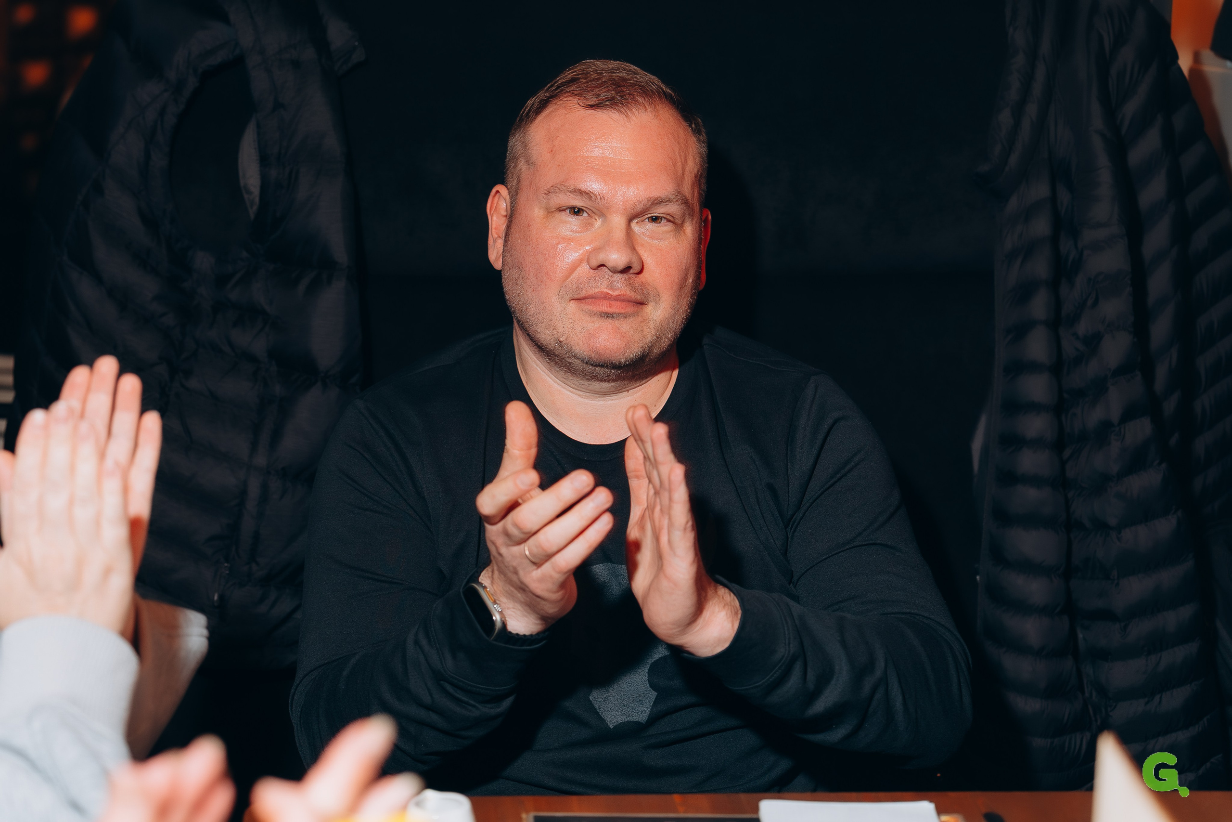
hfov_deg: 30.5
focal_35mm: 66
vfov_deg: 20.6
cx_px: 497
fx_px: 2254
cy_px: 356
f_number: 2.8
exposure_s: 1/160
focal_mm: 50
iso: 1250
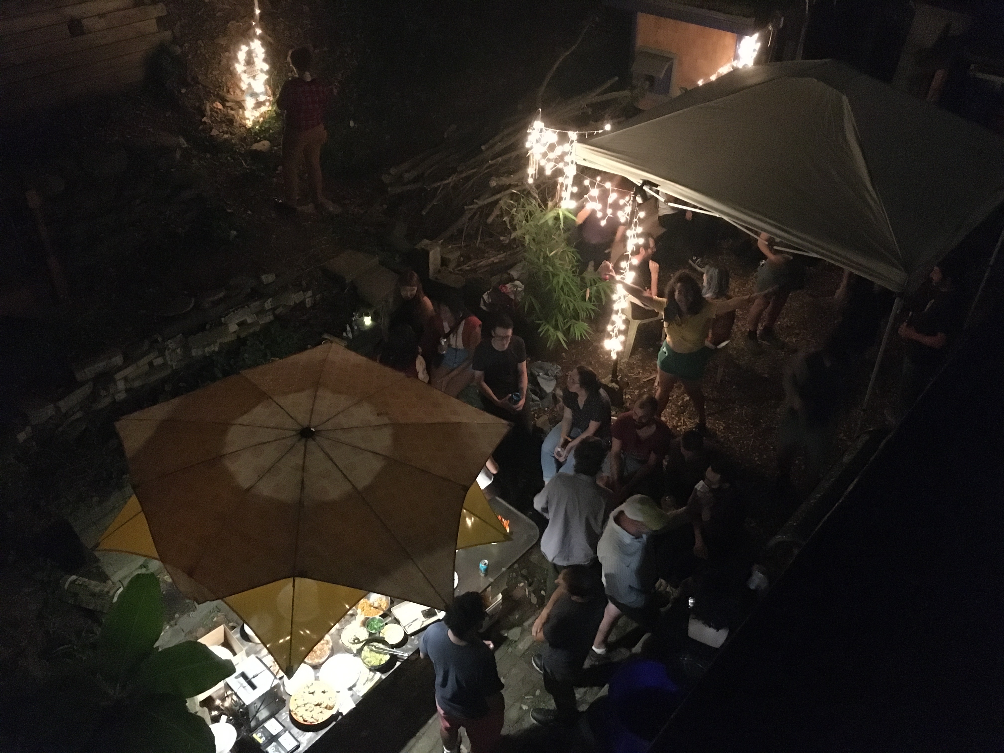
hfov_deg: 61.7
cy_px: 376
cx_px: 502
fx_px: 841
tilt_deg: -39.3
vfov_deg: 48.2
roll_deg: -1.6
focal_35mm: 29
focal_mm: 4.15
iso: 1600
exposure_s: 1/15
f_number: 2.2
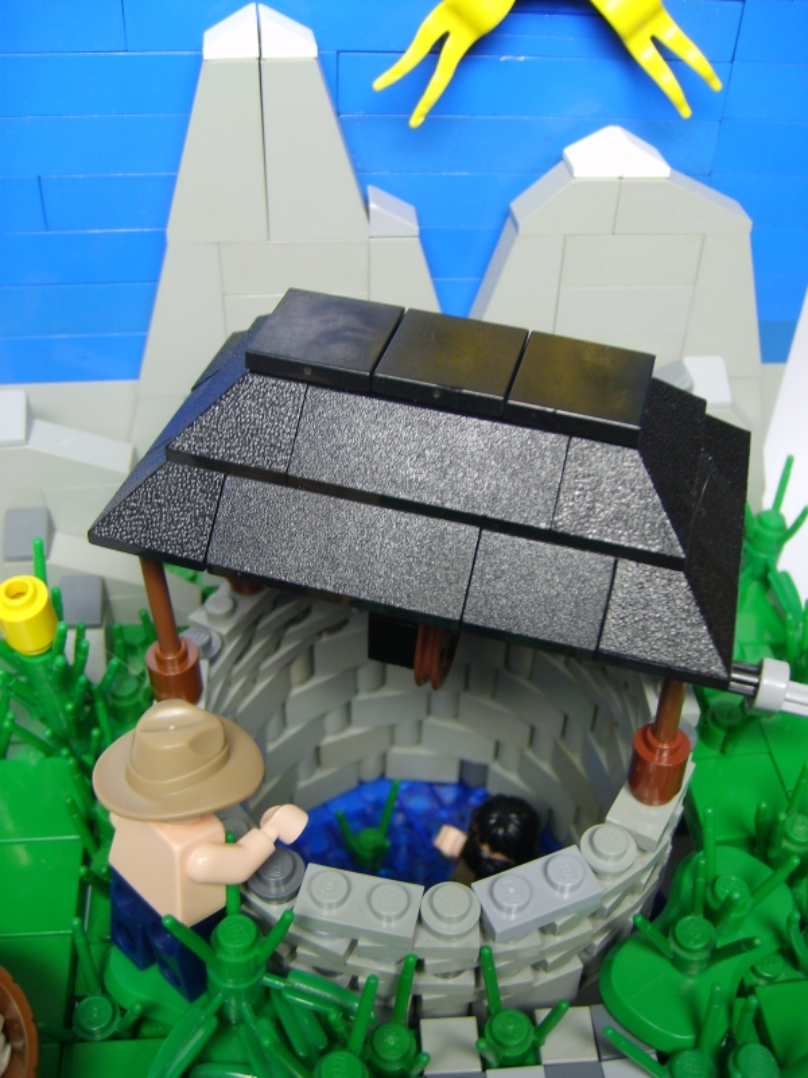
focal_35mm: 35
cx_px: 404
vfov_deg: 52.6
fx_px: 1089
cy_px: 539
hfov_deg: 40.7
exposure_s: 1/30
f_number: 2.8
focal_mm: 5.8
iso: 75
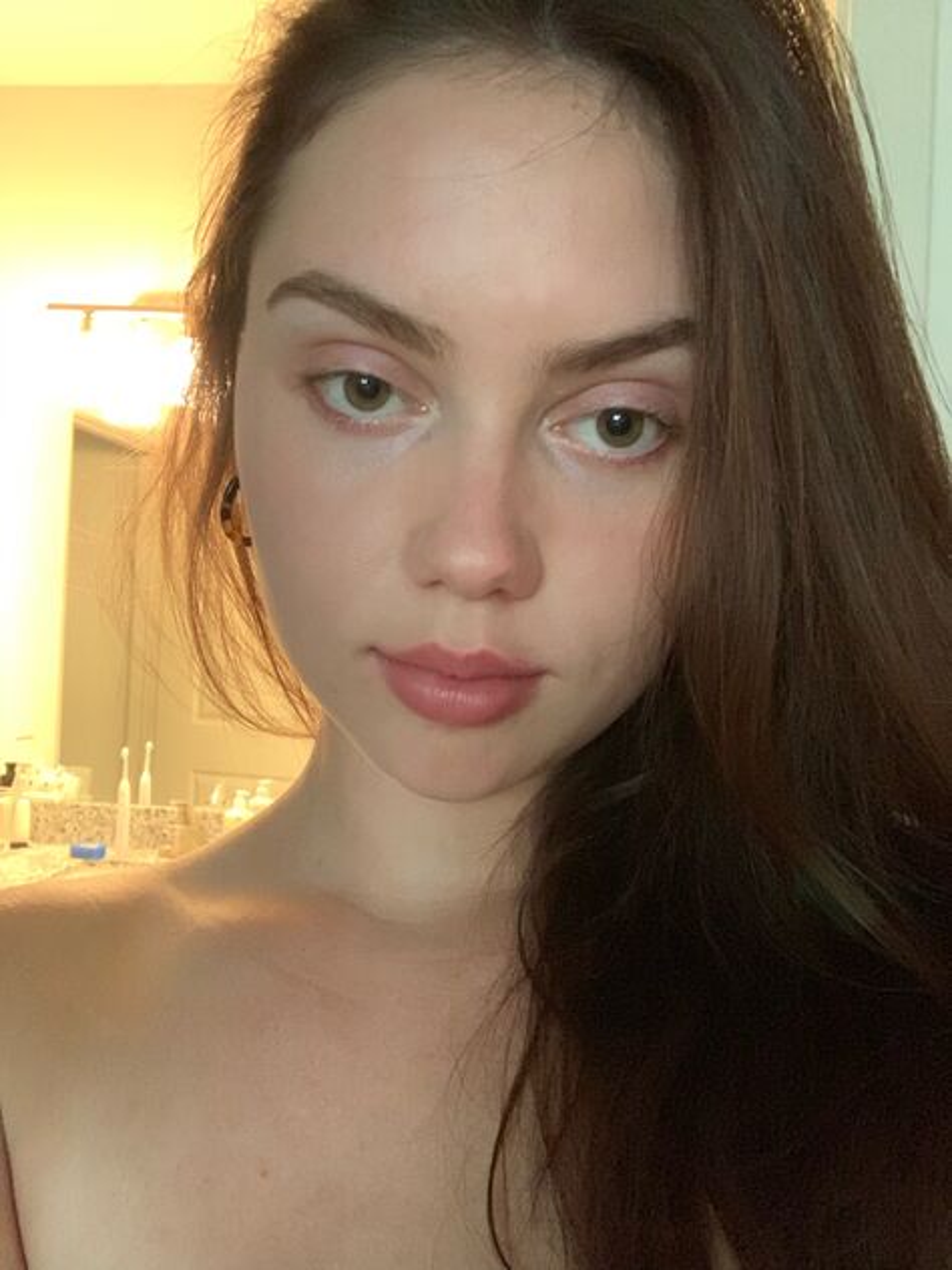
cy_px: 635
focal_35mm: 32
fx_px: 1173
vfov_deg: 56.8
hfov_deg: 44.2
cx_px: 476
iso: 640
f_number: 2.2
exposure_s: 1/15
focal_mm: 2.87
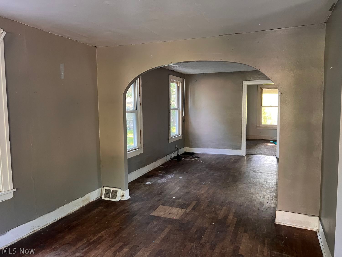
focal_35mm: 26
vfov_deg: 53.1
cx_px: 171
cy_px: 128
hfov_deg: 67.3
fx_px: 257
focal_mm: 5.7
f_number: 1.5
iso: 250
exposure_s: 1/60
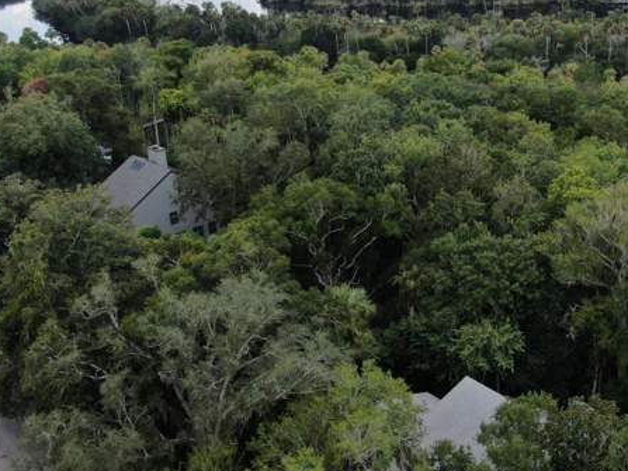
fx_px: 780
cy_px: 194
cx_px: 430
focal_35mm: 43
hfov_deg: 43.1
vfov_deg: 33.5
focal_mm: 4.39
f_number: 2.8
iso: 100
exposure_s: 1/800
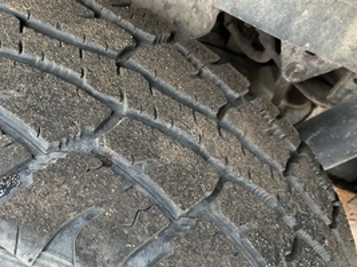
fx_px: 433
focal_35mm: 42
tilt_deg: -47.1
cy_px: 163
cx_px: 152
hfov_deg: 44.7
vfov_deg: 34.2
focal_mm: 3
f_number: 1.8
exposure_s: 1/172
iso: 32
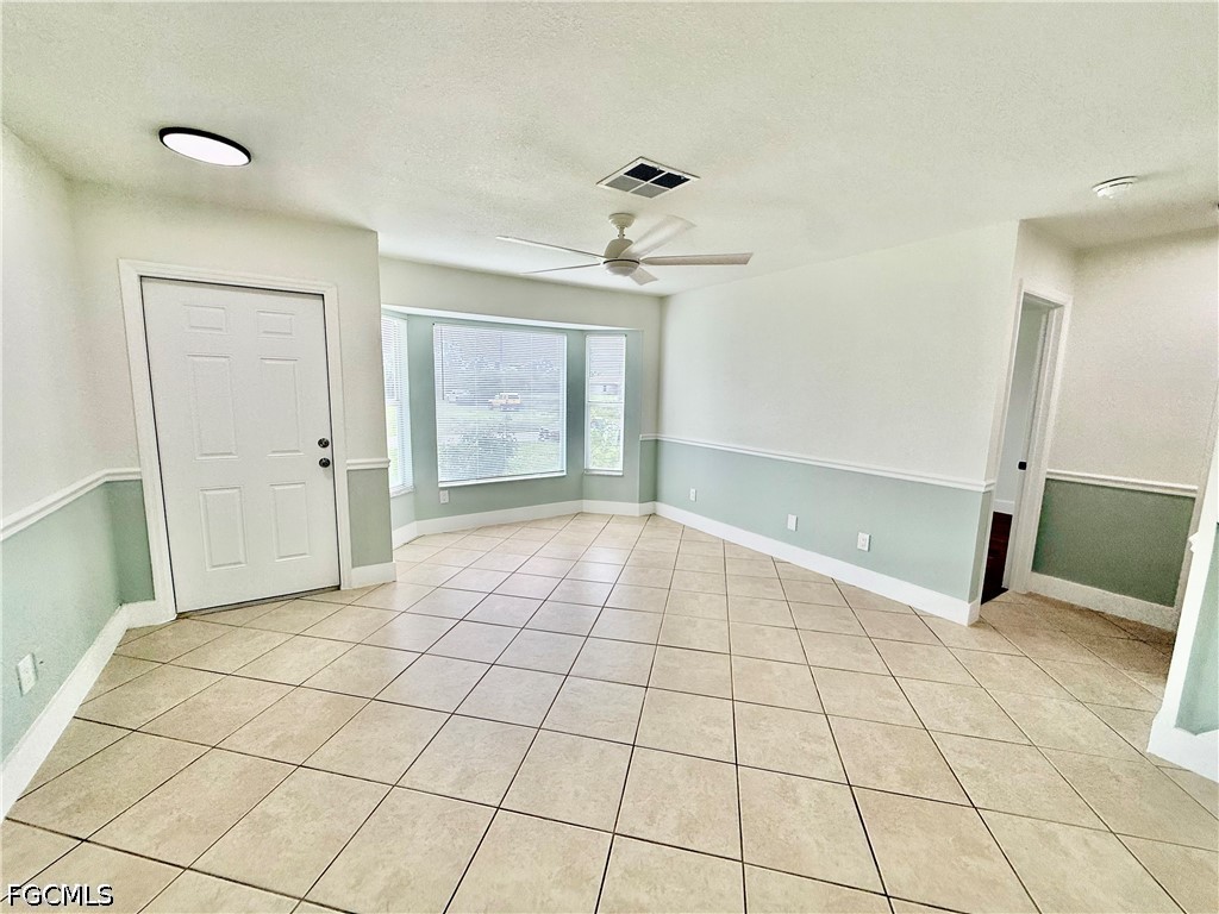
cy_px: 457
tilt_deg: -7.6
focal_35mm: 14
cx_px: 610
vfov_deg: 85.7
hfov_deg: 102.1
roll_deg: -2.2
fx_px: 493
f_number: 2.2
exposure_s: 1/359
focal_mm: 2.22
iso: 50
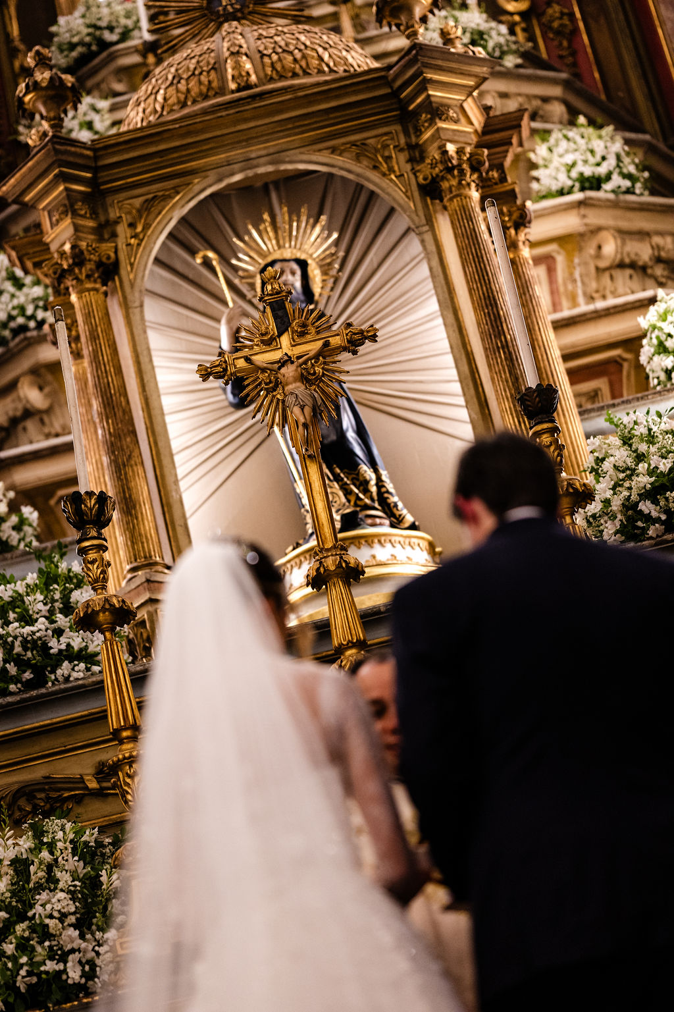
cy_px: 506
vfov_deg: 23.9
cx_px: 337
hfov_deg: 16.1
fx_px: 2388
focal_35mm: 85
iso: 2000
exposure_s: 1/1250
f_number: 1.8
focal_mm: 85
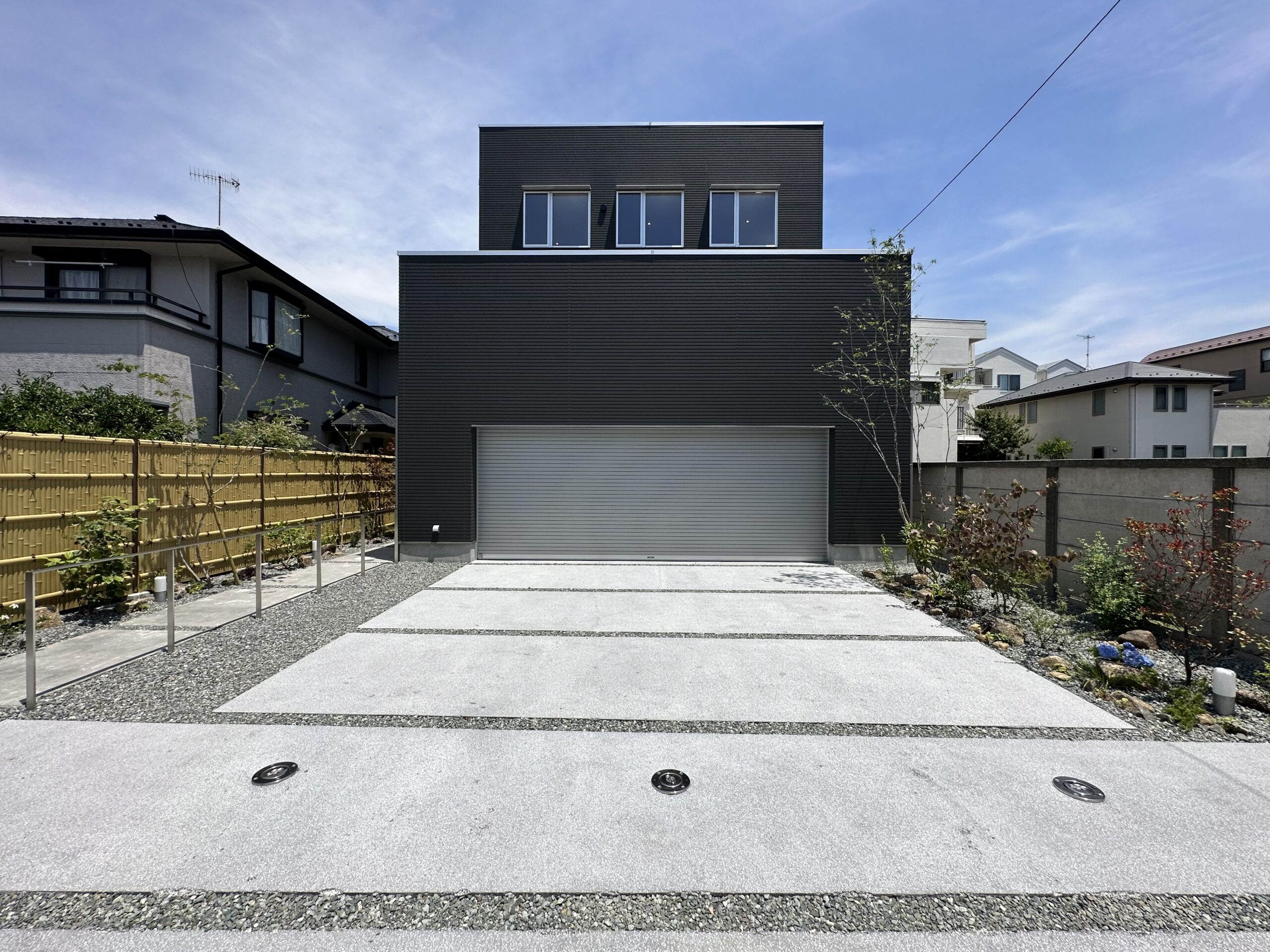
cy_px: 476
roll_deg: -0.2
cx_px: 635
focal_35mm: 14
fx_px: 514
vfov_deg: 85.7
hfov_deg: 102.1
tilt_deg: -0.4
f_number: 2.2
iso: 50
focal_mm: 2.22
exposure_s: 1/2882
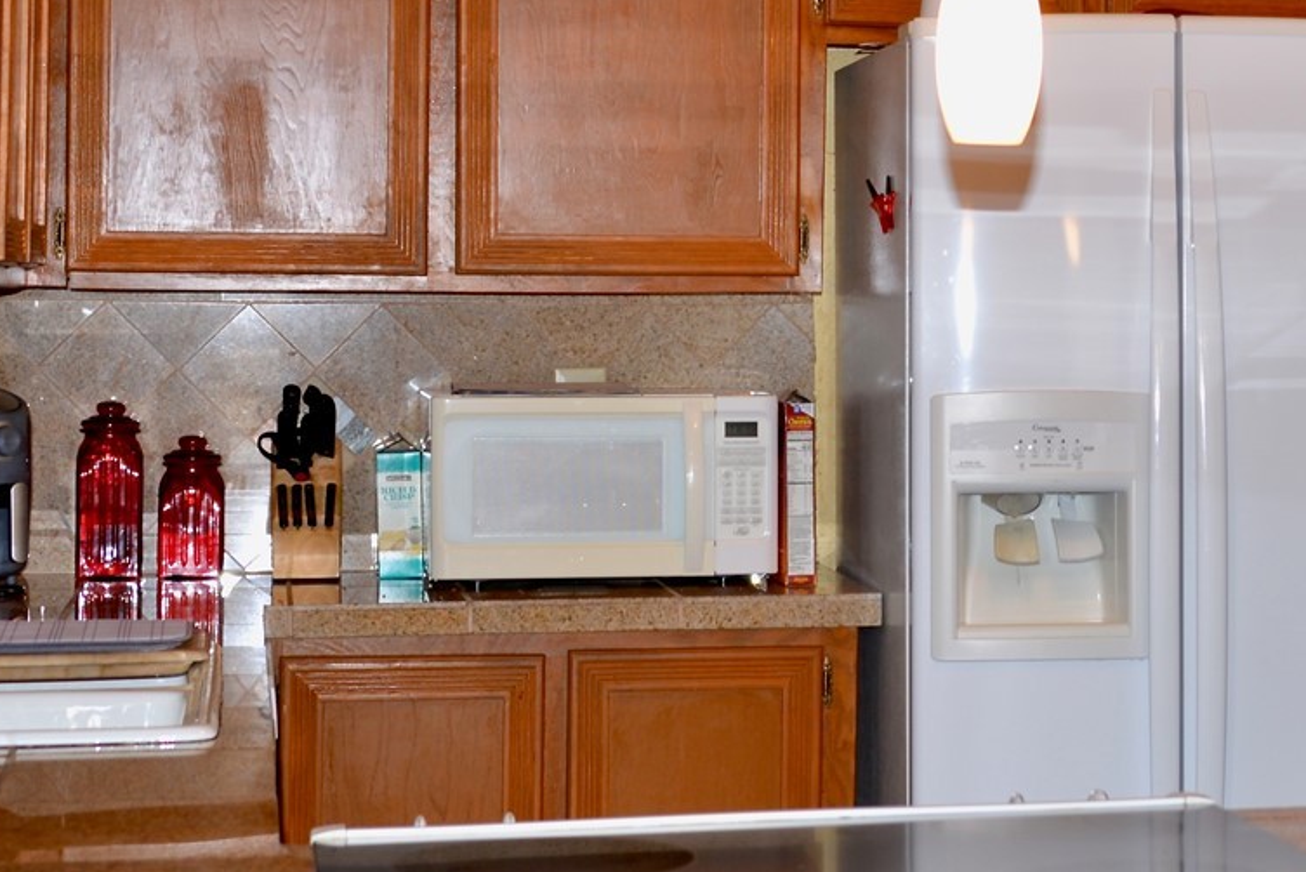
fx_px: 3339
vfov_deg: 14.9
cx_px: 1185
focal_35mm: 92
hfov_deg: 21.6
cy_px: 301
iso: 320
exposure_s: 1/60
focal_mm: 34
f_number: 3.8
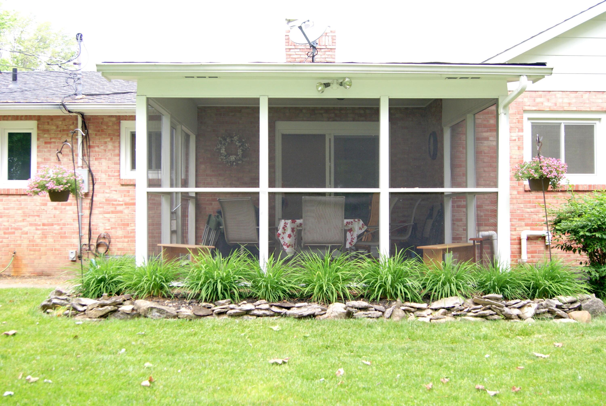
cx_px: 303
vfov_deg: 34.3
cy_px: 203
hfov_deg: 49.5
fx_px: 657
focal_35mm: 39
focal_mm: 26
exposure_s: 1/160
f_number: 4.5
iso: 100
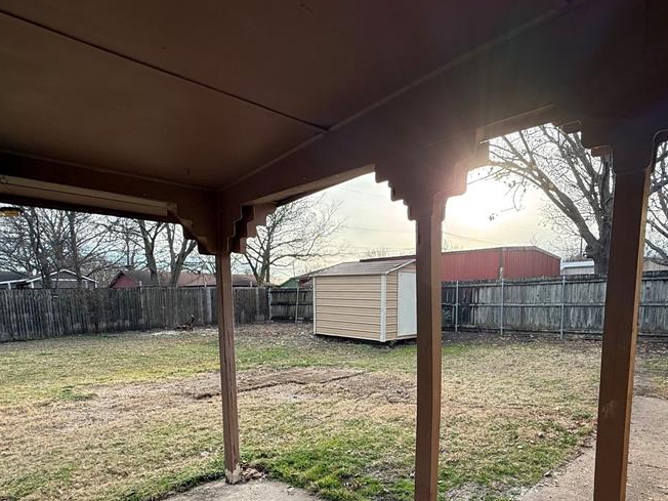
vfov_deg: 58.9
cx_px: 387
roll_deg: +0.6
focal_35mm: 22
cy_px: 356
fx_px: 425
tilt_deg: -7.7
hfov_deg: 75.8
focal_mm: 2.22
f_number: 2.2
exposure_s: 1/323
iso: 64
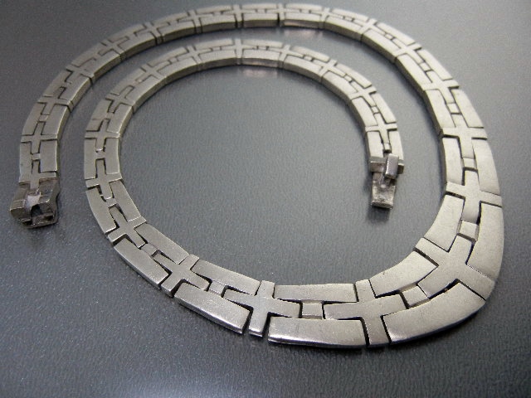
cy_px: 199
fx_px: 522
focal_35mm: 34
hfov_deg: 54.0
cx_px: 266
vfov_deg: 41.8
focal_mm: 6.2
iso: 483
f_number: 7.2
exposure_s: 1/30
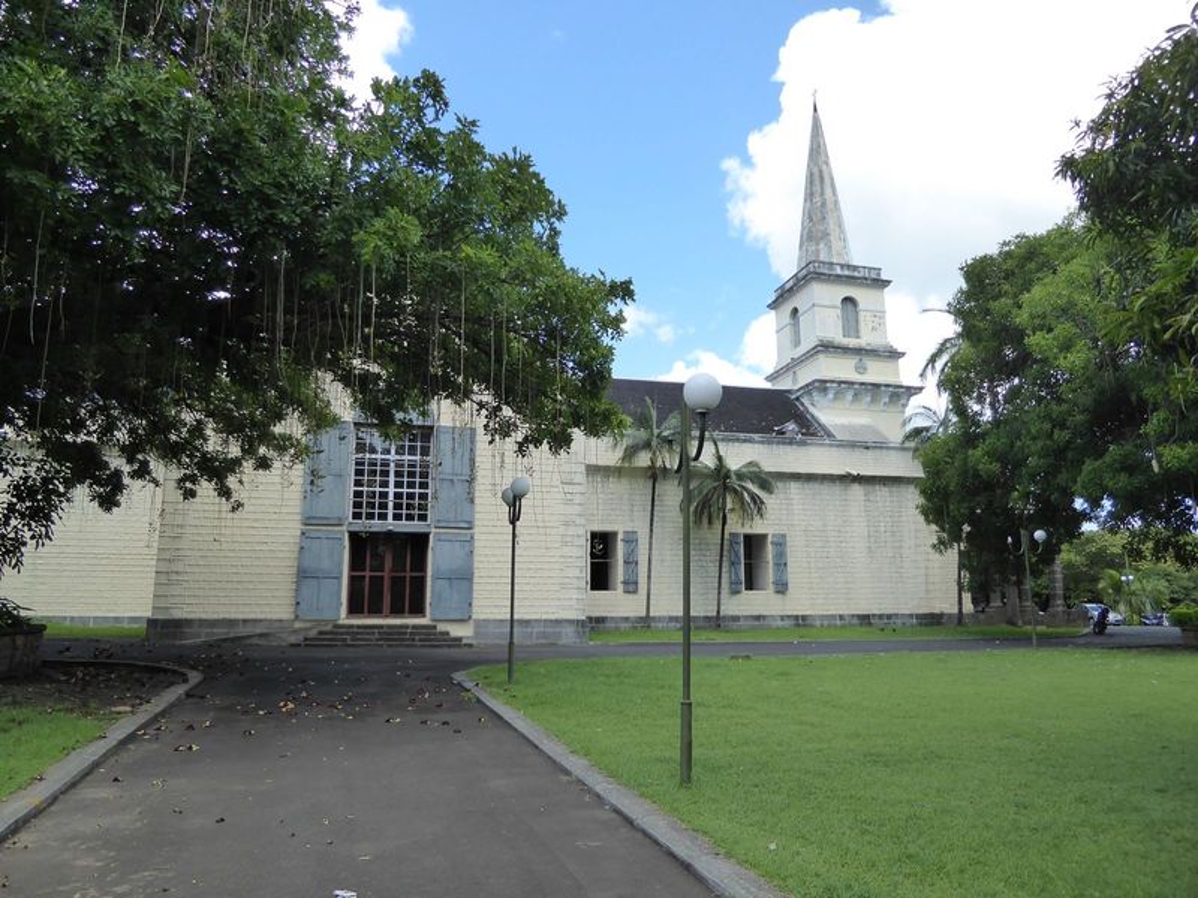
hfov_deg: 69.4
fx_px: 865
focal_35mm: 25
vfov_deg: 54.9
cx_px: 599
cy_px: 449
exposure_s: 1/500
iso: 160
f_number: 3.3
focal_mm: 4.3
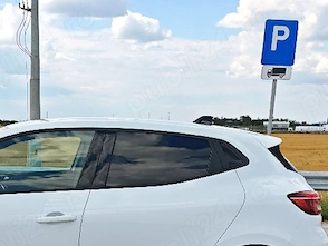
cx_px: 68
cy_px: 239
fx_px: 503
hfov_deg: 35.1
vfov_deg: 26.3
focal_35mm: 53
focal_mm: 4.94
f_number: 1.5
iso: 50
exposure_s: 1/3333
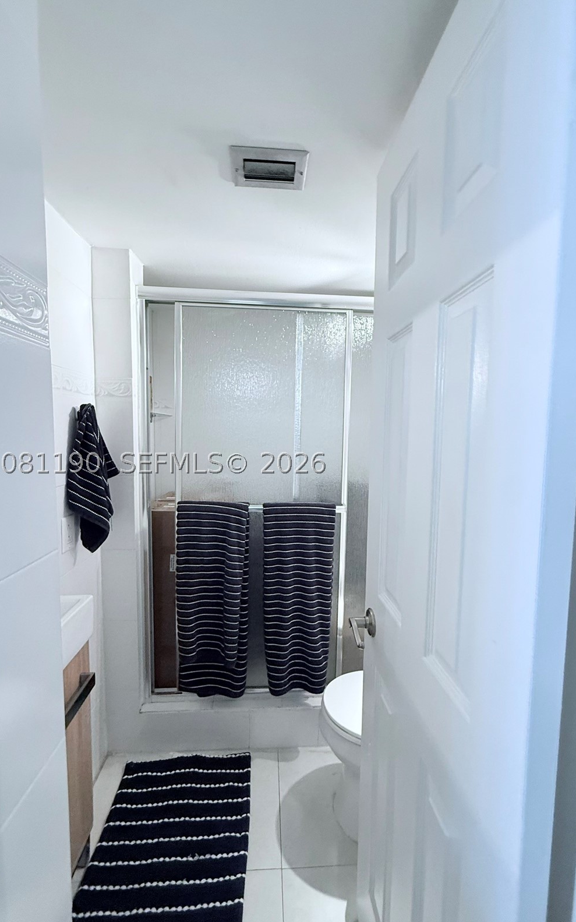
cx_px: 291
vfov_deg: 101.5
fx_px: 377
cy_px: 463
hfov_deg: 74.8
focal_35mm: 15
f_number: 2.2
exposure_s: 1/60
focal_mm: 2.22
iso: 320
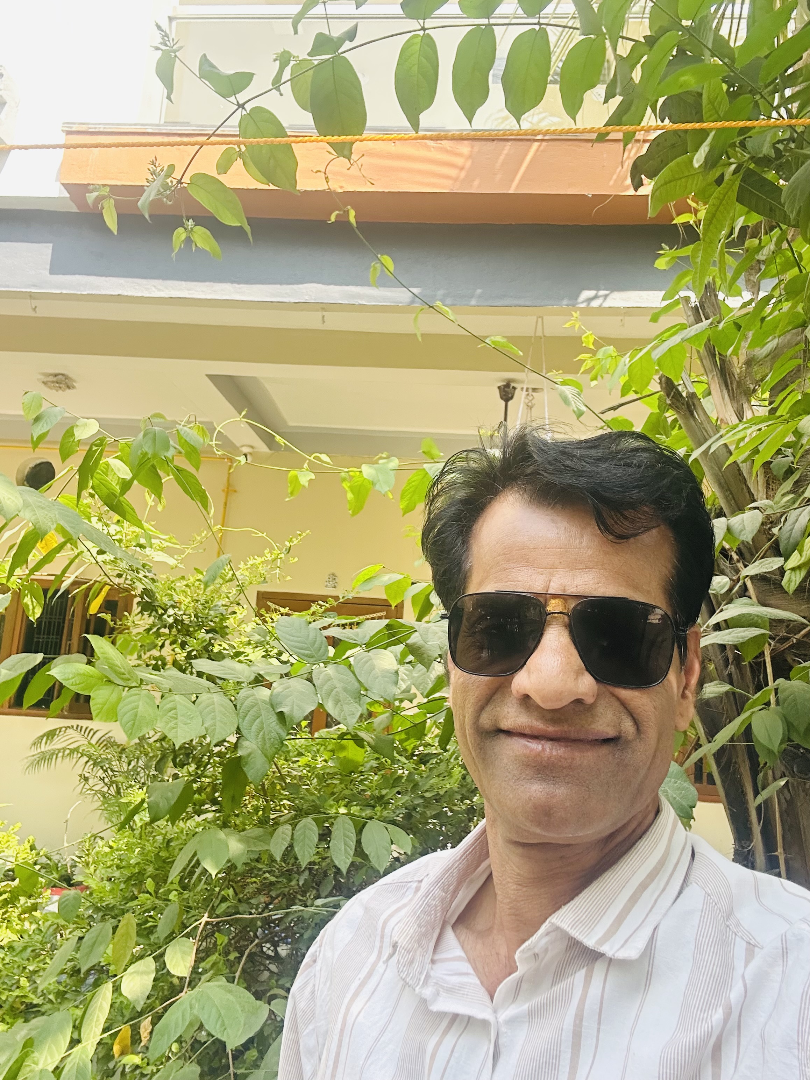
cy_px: 540
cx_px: 405
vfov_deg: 60.0
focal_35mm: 30
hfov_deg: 46.8
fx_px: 936
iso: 40
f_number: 1.9
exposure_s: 1/137
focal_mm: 2.69
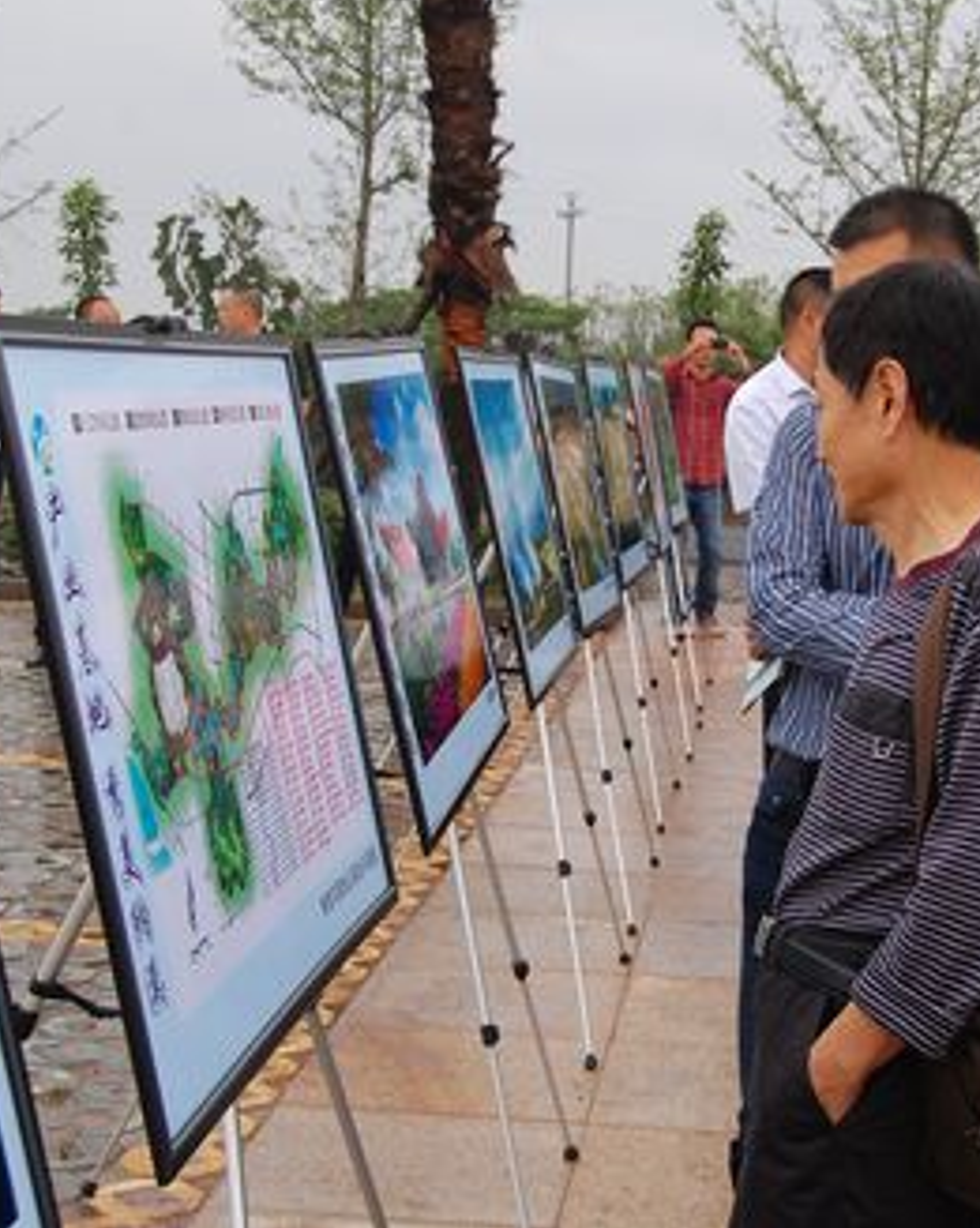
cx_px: 702
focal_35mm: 67
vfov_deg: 28.4
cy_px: 608
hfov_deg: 22.7
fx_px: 2422
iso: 400
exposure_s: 1/160
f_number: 6.3
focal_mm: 31
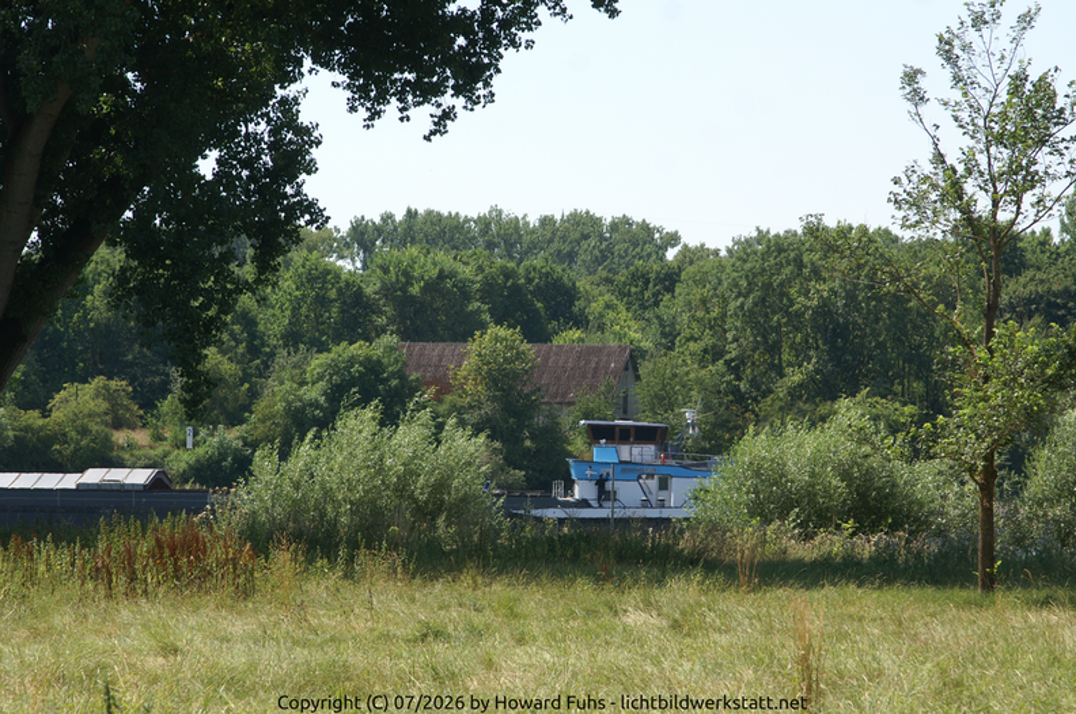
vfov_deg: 6.8
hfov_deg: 10.2
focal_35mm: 202
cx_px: 538
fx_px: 6045
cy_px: 357
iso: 200
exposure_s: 1/350
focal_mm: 135
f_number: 8
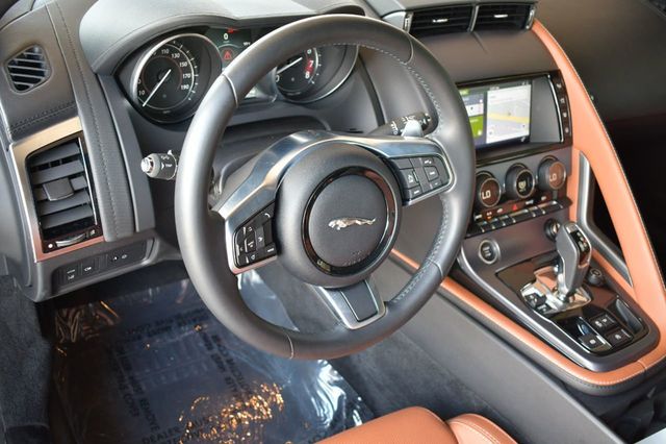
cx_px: 333
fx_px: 666
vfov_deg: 36.8
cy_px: 222
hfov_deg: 53.2
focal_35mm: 36
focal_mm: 24
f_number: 3.8
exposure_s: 1/125
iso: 1000
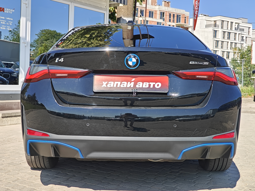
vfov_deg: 30.9
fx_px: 346
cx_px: 128
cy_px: 96
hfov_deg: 40.4
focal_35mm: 47
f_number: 2
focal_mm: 7.08
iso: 50
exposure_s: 1/1122
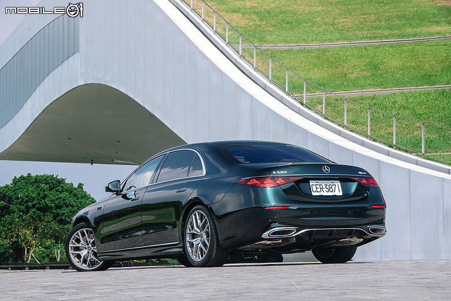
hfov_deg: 24.7
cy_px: 150
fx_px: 1028
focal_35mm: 82
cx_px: 226
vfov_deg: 16.7
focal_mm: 82
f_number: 5.6
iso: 400
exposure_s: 1/250
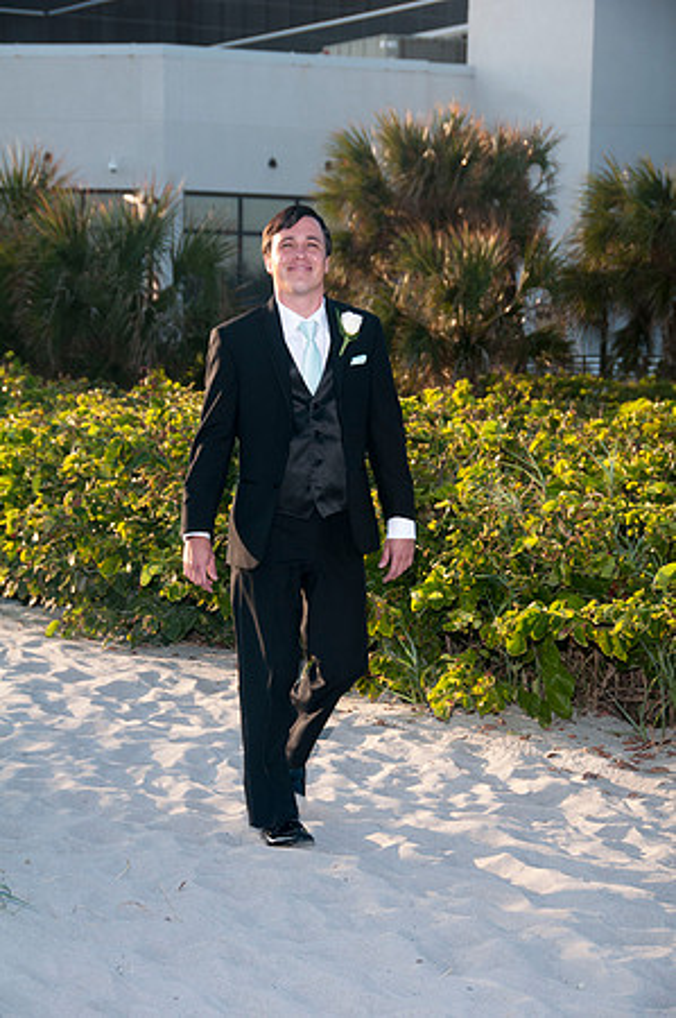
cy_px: 509
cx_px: 338
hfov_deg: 12.2
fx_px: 3176
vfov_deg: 18.2
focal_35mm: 112
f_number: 8
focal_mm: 75
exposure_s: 1/250
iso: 100
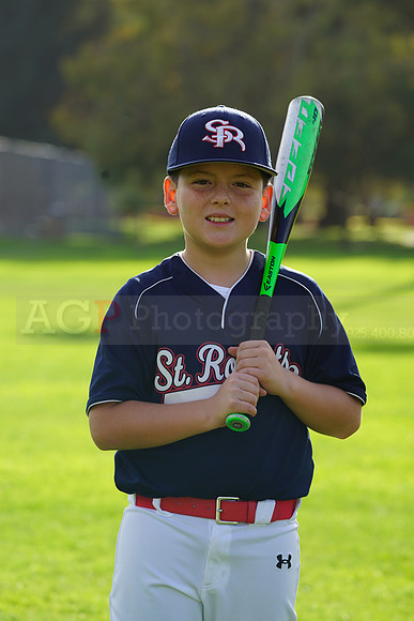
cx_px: 207
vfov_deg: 10.3
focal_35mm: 200
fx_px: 3448
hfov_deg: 6.9
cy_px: 310
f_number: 7.1
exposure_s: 1/250
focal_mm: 200
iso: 160
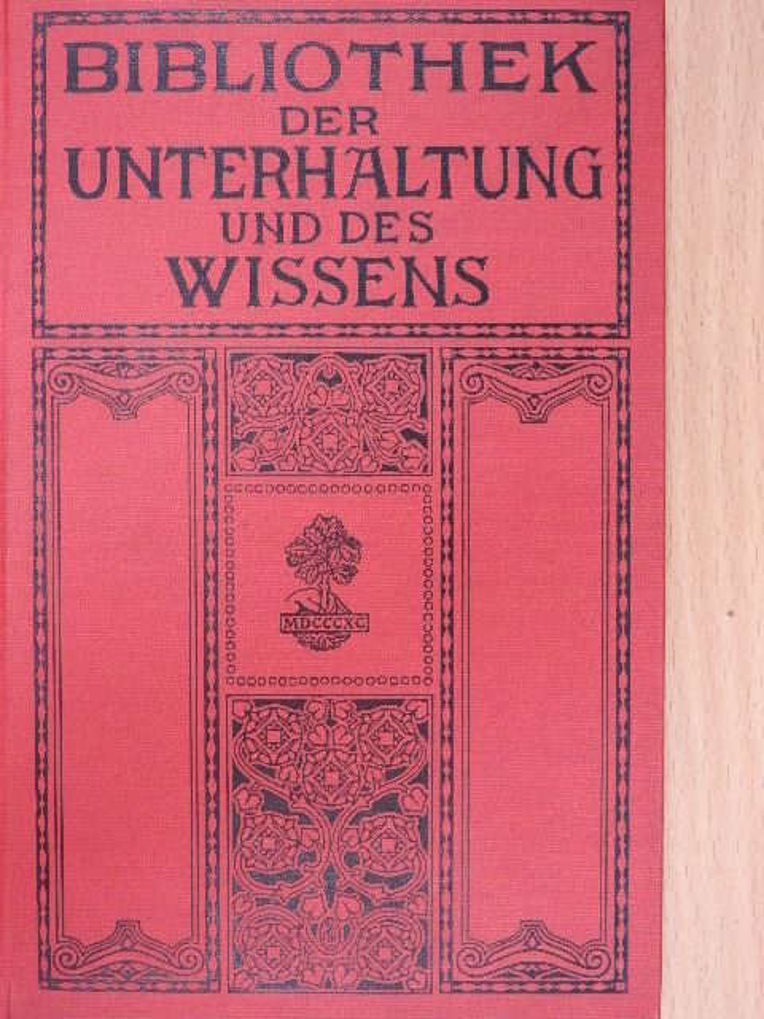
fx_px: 2501
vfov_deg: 23.0
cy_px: 510
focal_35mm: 85
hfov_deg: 17.4
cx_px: 382
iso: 400
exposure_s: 1/25
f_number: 4.5
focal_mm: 15.2
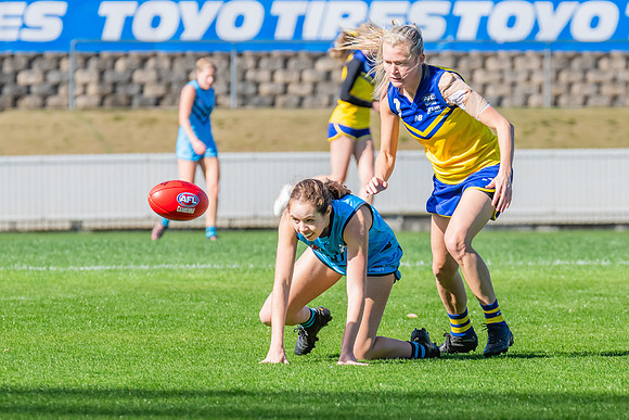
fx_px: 9459
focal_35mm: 541
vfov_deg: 2.5
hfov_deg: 3.8
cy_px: 275
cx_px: 373
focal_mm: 330
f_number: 9
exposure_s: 1/1250
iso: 800
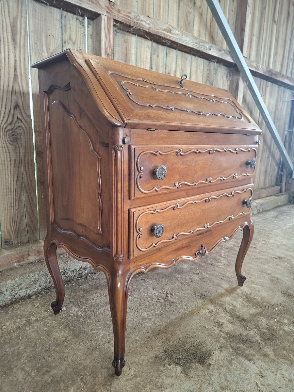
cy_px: 196
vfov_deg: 73.9
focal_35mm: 23
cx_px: 147
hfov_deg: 58.9
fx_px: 260
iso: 320
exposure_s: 1/50
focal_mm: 5.54
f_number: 1.8
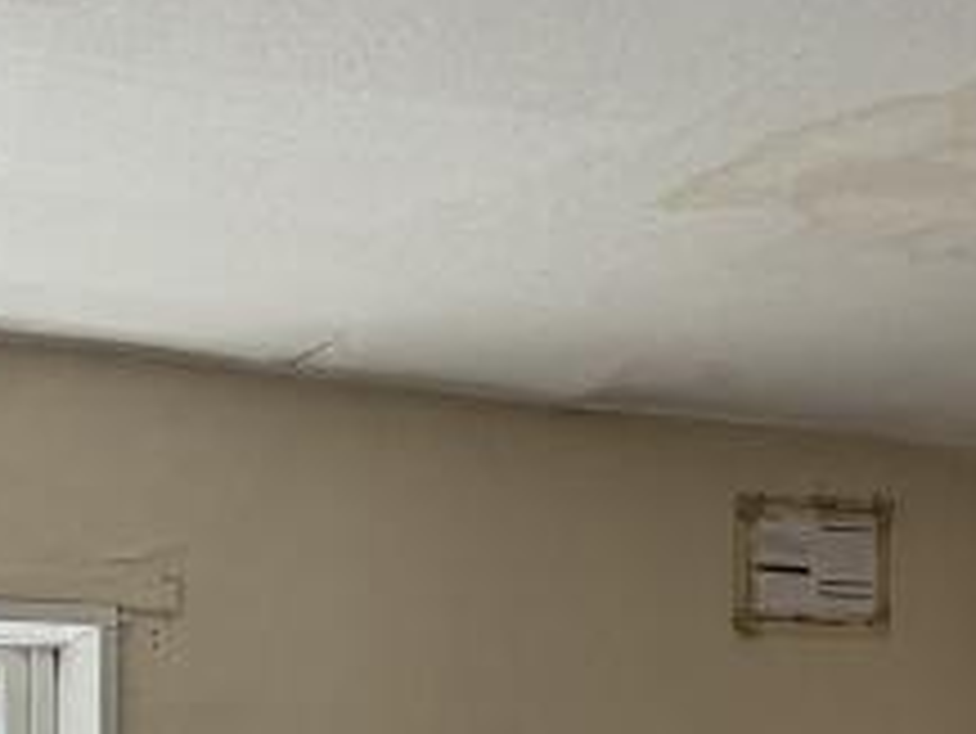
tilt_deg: -3.4
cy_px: 1099
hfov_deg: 28.2
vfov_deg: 19.4
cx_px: 81
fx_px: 1862
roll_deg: +1.1
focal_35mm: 66
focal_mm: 2.22
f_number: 2.2
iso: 50
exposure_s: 1/121
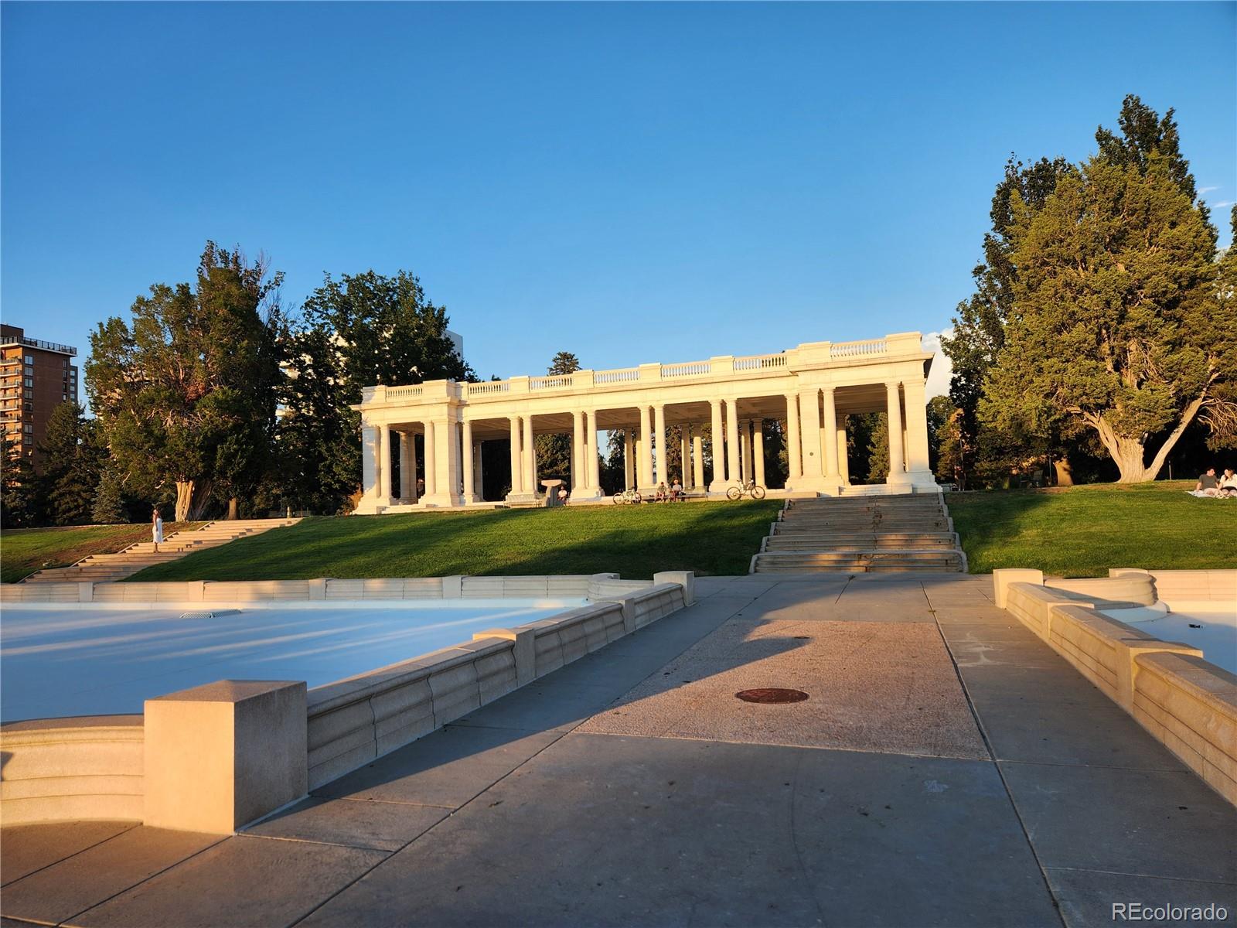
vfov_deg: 58.9
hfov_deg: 73.9
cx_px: 618
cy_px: 464
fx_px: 822
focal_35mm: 23
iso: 20
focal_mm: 5.4
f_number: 1.8
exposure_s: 1/458
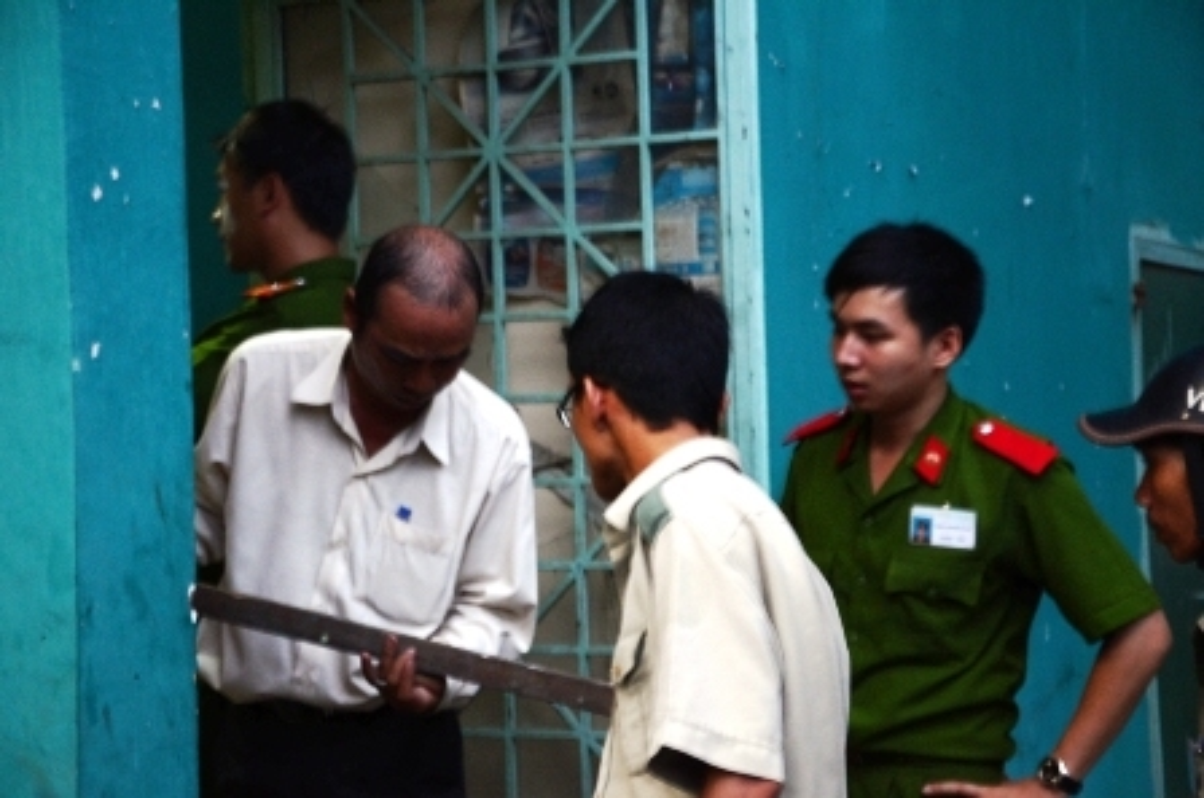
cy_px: 399
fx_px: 3105
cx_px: 602
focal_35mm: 93
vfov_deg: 14.6
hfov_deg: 21.9
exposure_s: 1/13
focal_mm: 62
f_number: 5.3
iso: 500
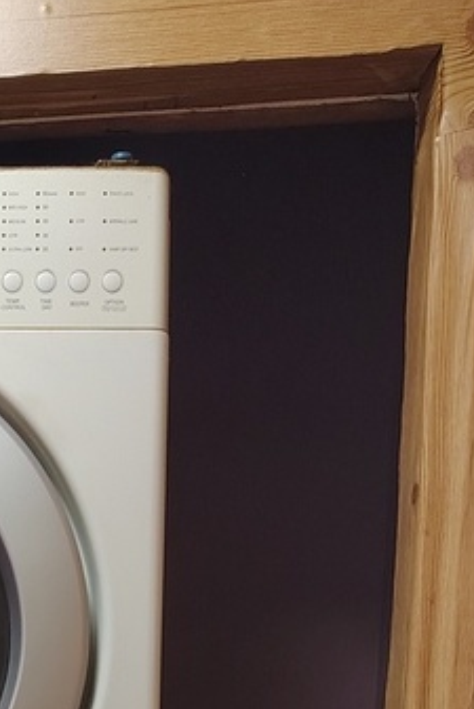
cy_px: 1079
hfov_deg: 16.2
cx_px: -127
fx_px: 1578
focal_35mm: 80
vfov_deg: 21.2
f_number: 1.8
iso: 1450
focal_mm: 5.56
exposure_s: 1/60
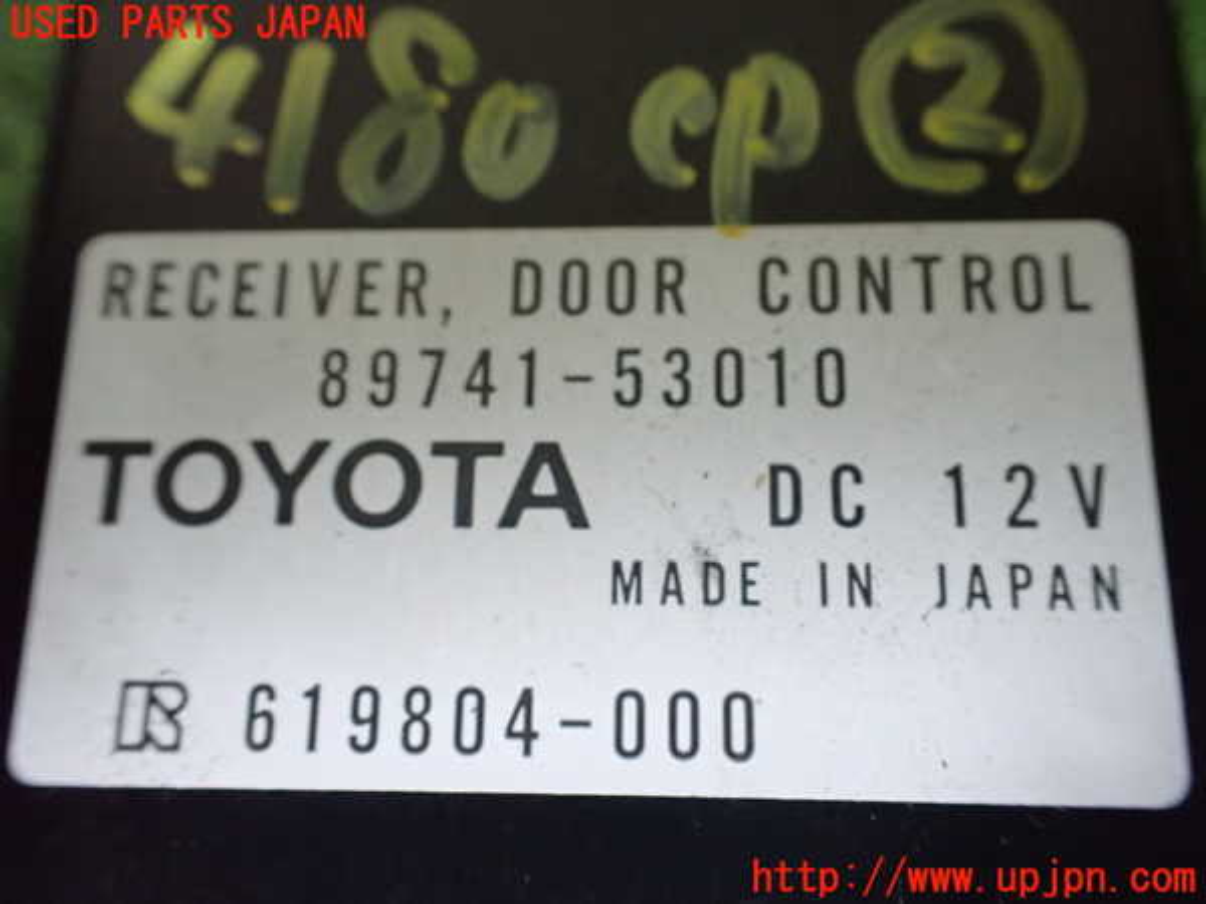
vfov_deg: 46.8
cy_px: 452
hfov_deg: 60.0
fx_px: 1045
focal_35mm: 30
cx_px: 603
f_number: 2.3
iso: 1250
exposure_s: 1/30
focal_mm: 5.4
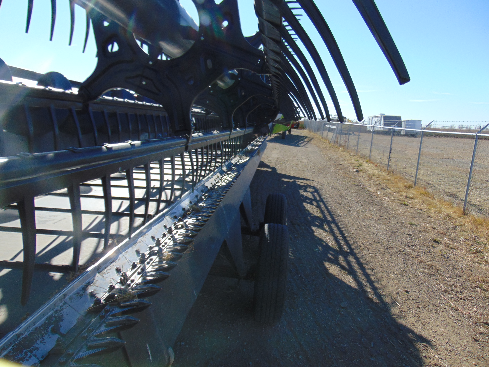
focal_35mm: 25
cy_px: 184
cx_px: 244
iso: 80
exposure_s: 1/1000
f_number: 3
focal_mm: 4.5
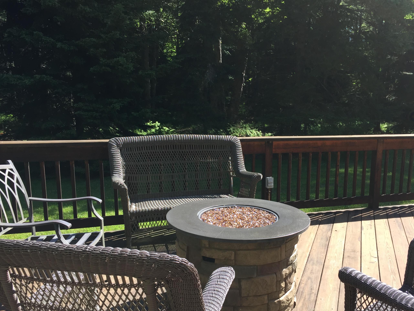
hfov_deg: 53.7
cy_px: 177
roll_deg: -1.0
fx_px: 407
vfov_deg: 41.7
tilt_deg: -11.2
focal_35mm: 34
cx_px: 243
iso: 32
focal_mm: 4.15
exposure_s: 1/430
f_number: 2.2
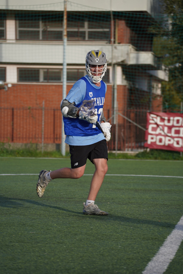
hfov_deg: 9.3
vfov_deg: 13.9
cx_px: 92
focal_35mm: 148
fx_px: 1128
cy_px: 137
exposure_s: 1/400
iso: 100
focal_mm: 148
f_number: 5.6
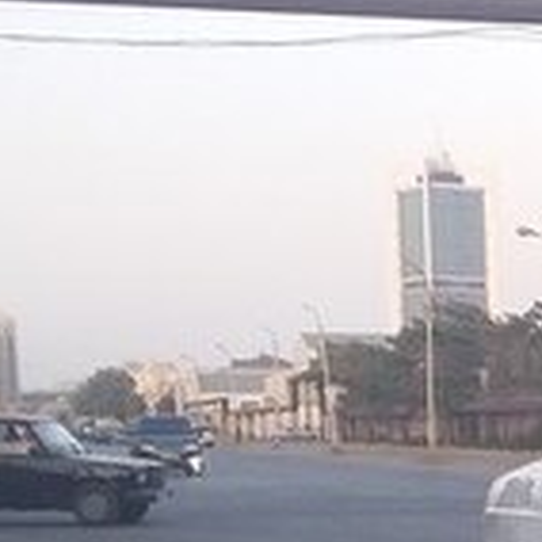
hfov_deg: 12.6
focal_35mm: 127
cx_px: 950
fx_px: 2250
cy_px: 723
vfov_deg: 13.2
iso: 40
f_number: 2.2
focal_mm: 3.3
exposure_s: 1/117
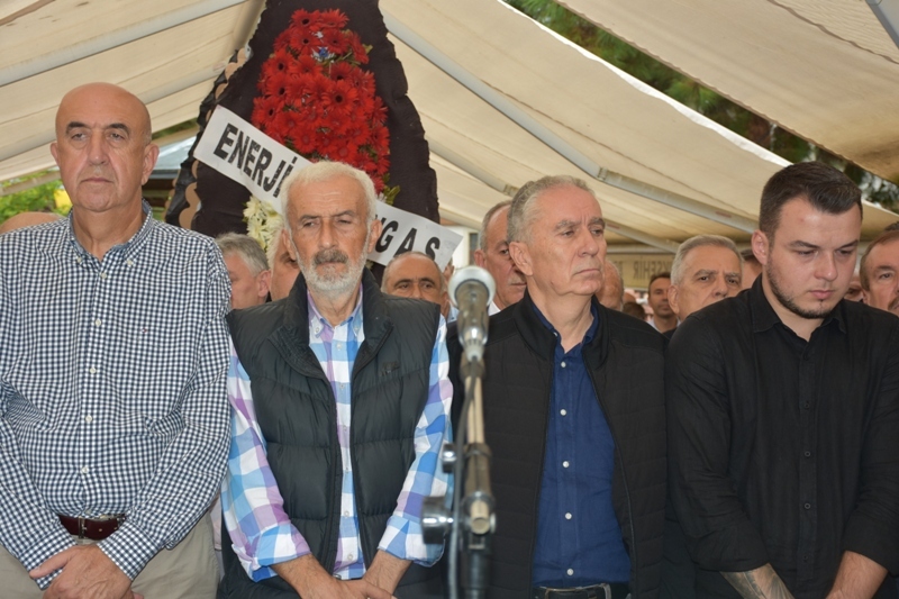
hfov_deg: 37.9
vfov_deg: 25.7
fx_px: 1311
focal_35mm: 52
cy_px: 300
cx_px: 450
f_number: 4.2
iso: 200
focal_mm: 35
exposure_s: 1/160
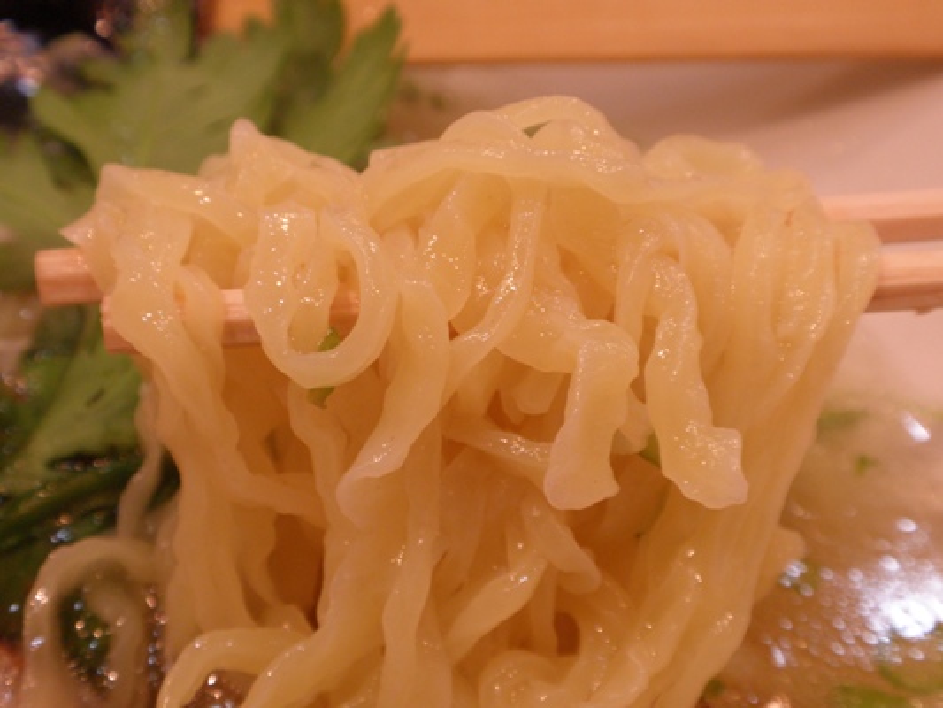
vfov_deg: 28.0
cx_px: 472
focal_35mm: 52
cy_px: 354
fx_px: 1417
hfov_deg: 36.8
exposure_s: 1/25
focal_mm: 9.1
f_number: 4.3
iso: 100
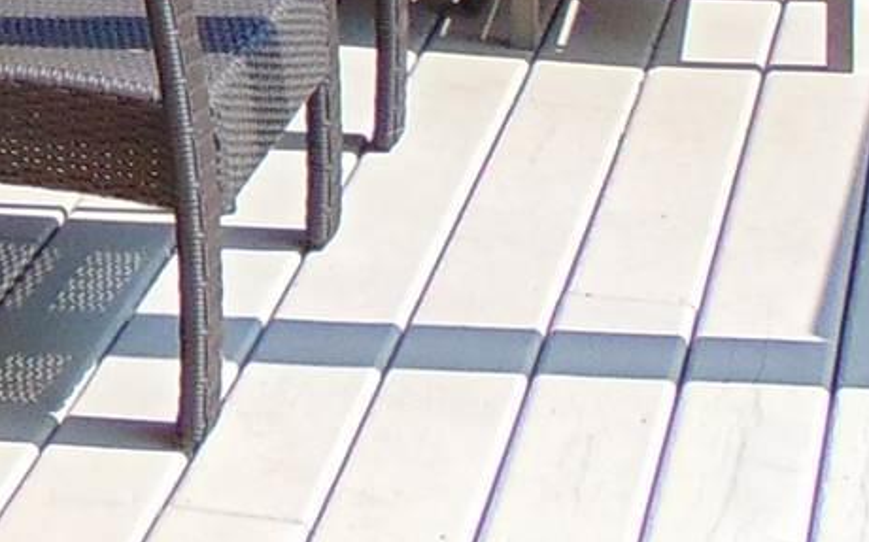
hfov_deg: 10.5
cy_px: -721
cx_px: -1092
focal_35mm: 177
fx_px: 4190
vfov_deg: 7.0
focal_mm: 4.5
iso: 80
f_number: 3
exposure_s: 1/640
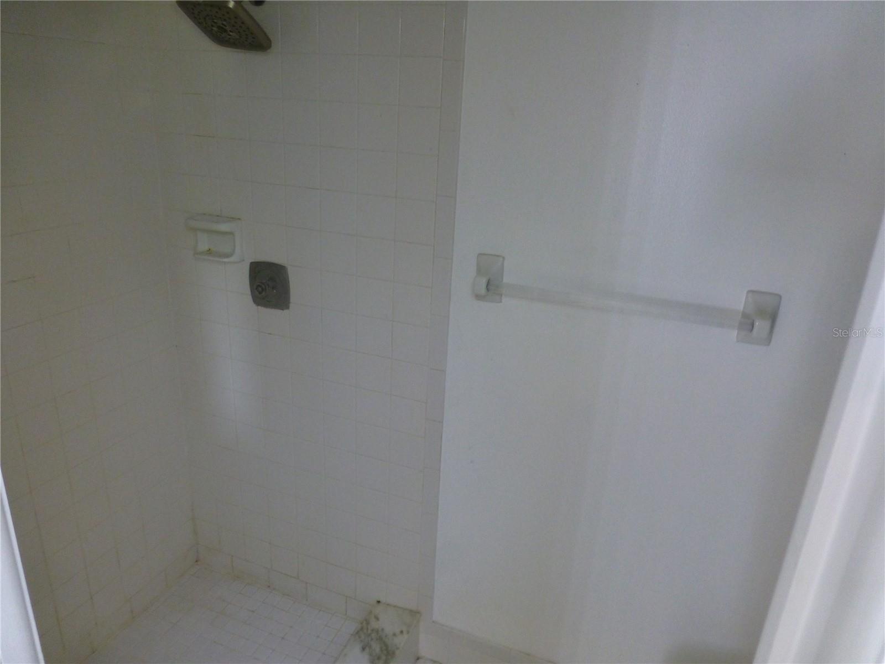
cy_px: 332
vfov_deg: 56.8
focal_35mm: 24
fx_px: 614
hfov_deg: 71.6
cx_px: 442
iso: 400
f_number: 3.3
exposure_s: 1/10
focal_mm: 4.3
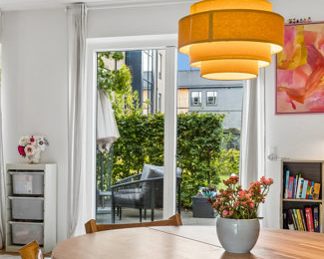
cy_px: 134
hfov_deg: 30.8
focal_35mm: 61
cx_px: 97
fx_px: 581
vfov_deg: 25.2
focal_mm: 17.5
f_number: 8
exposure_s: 1/6
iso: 200
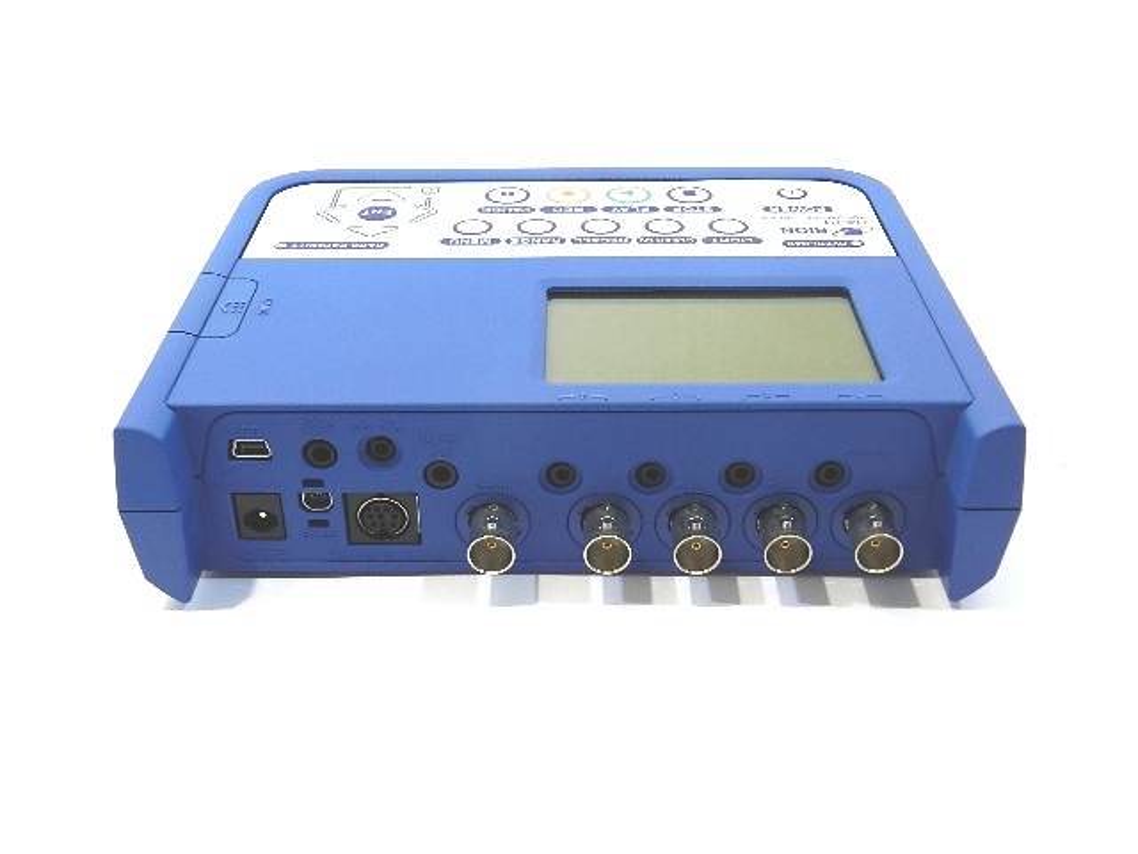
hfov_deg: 49.0
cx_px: 569
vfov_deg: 37.7
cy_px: 427
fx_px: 1249
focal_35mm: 38
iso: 160
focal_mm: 6.7
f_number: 4
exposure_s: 1/30
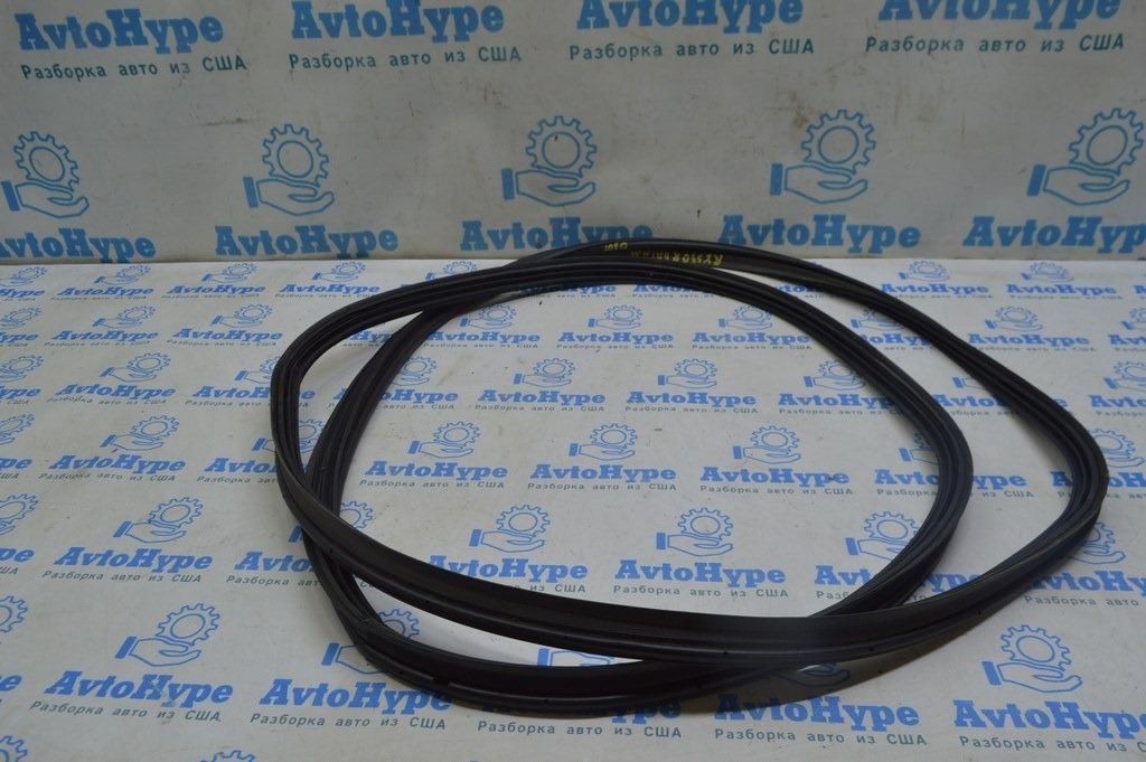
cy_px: 381
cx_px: 573
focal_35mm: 27
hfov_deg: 67.4
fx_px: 859
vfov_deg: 47.9
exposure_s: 1/40
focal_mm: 18
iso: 400
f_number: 7.1
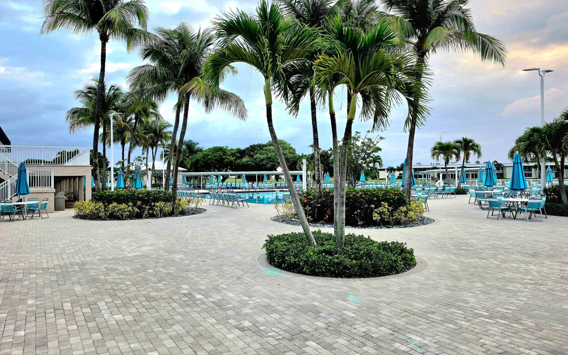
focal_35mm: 25
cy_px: 170
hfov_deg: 72.6
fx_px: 387
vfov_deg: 49.3
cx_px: 281
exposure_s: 1/182
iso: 40
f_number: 1.4
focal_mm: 6.5
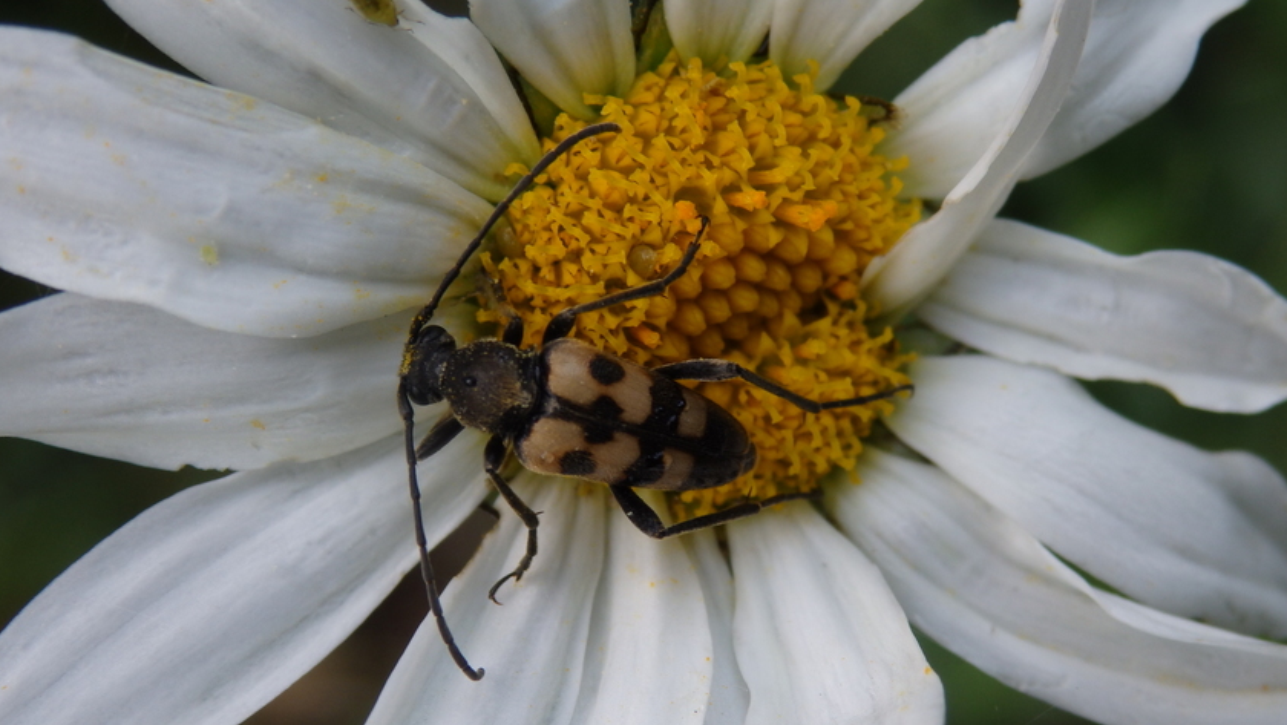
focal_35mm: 73
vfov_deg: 16.5
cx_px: 640
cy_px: 409
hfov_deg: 29.0
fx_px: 2492
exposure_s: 1/100
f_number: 4.4
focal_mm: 11.9
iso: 125
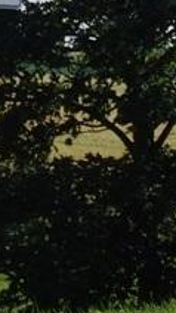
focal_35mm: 125
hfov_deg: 9.4
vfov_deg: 16.9
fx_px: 1039
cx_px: -90
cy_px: 37
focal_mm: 7.9
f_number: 8
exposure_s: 1/250
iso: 64
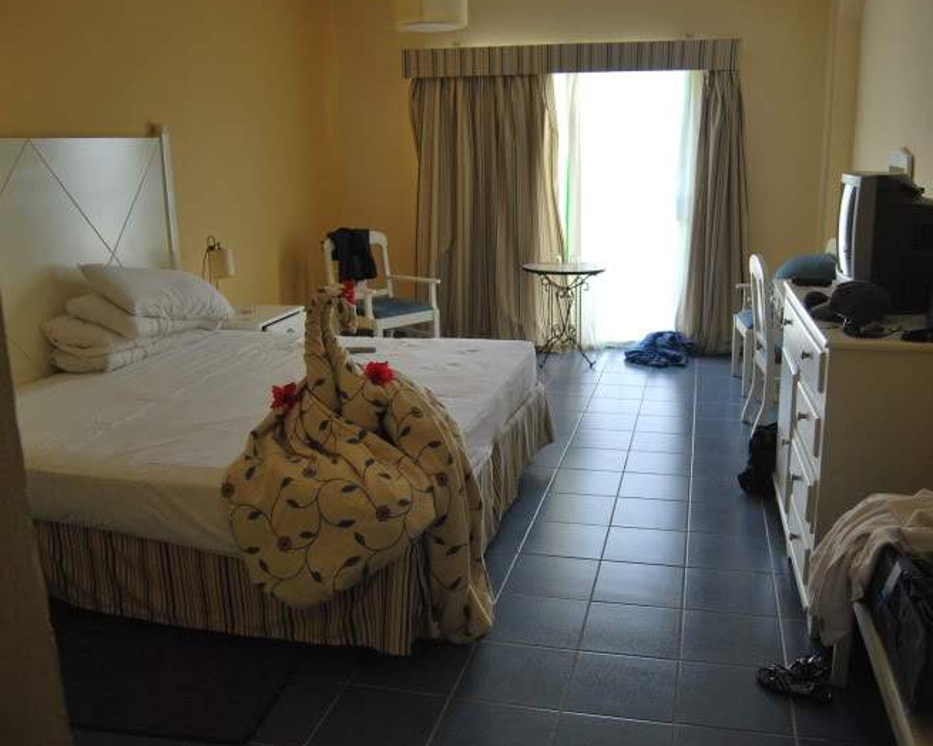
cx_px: 501
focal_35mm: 31
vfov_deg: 47.1
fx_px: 856
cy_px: 369
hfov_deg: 57.1
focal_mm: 18
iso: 200
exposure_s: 1/50
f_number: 3.5
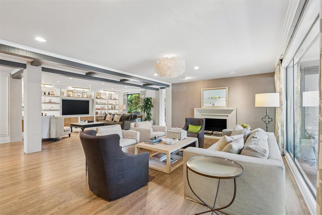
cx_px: 161
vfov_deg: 73.7
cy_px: 108
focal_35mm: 16
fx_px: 143
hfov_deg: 96.7
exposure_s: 1/6
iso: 200
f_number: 8
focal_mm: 16
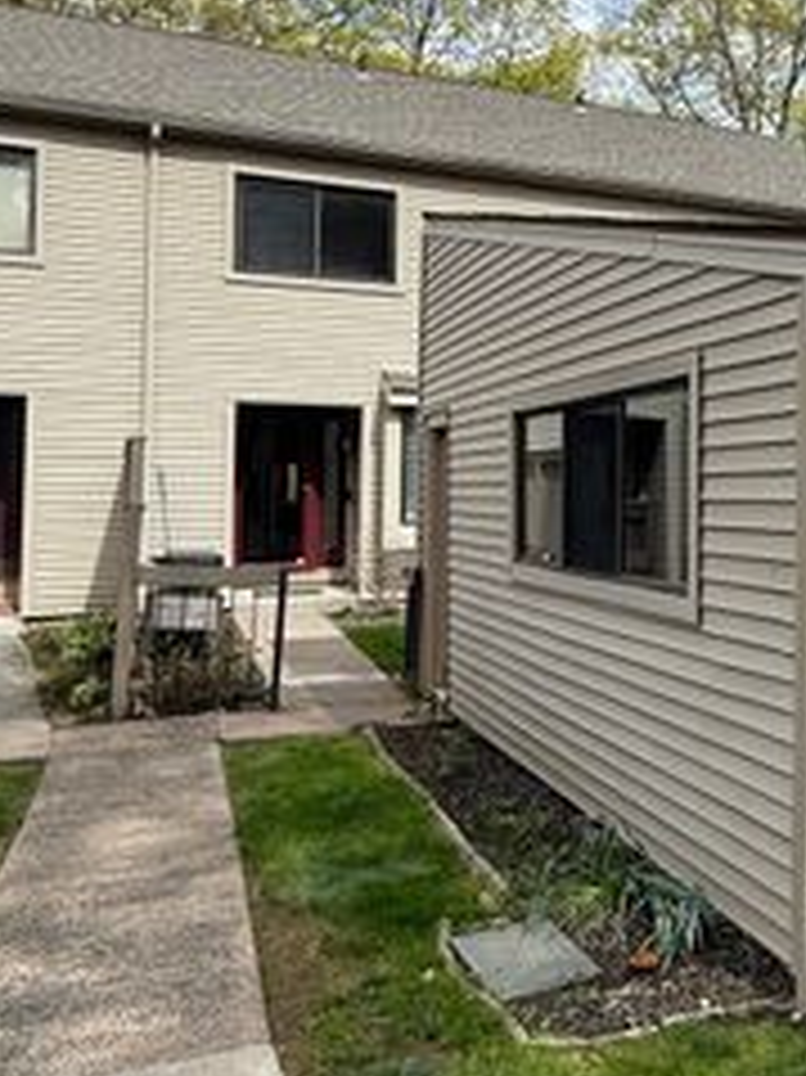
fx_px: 1212
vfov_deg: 47.7
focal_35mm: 39
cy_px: 452
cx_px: 883
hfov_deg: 32.5
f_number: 2.2
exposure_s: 1/1050
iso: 64
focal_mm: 2.22
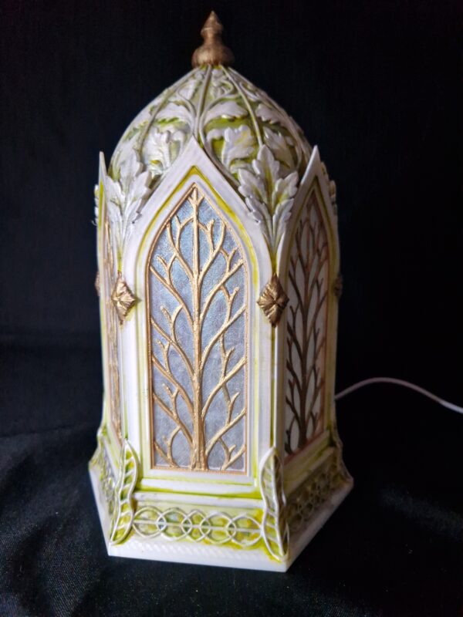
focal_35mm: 23
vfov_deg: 73.9
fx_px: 410
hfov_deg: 58.9
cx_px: 232
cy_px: 308
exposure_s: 1/25
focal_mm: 5.4
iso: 320
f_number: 1.8
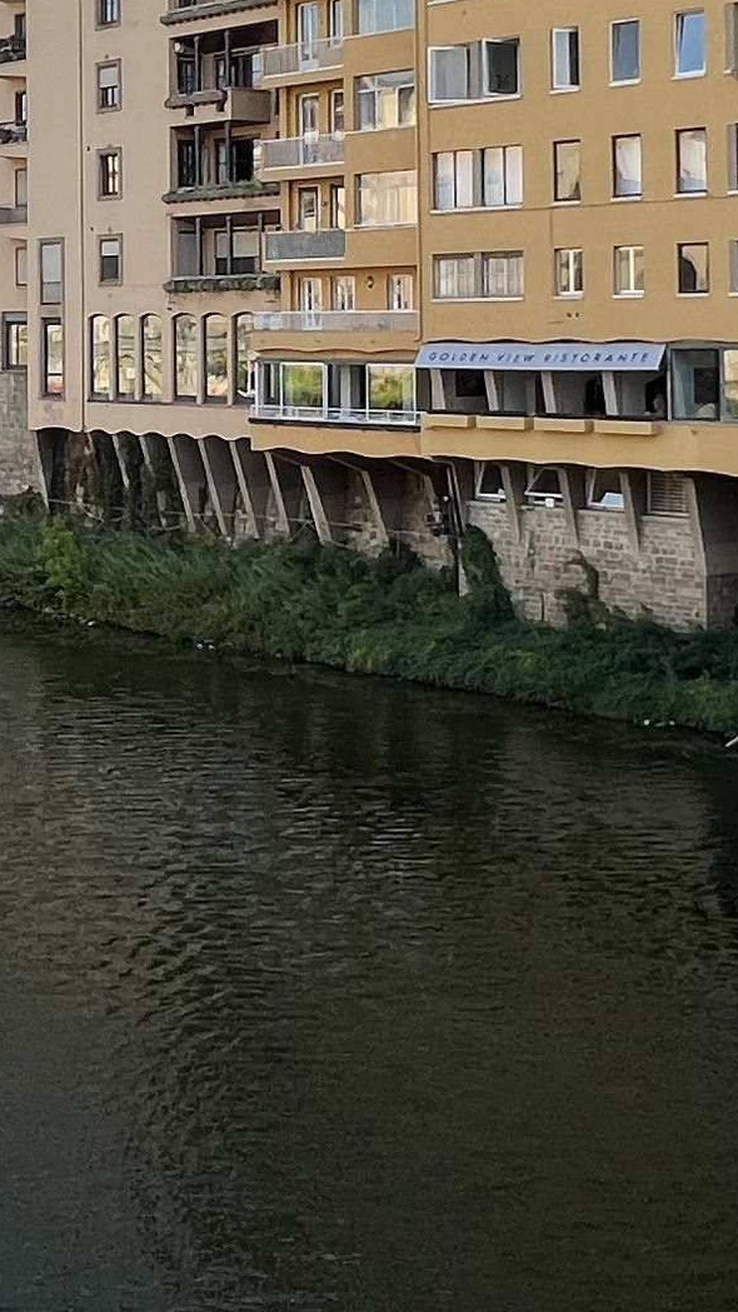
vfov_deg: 37.3
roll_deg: +0.6
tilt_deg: +0.8
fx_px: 1879
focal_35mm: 54
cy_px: 286
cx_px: 14
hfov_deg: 21.5
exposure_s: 1/608
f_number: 1.8
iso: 32
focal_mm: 1.57
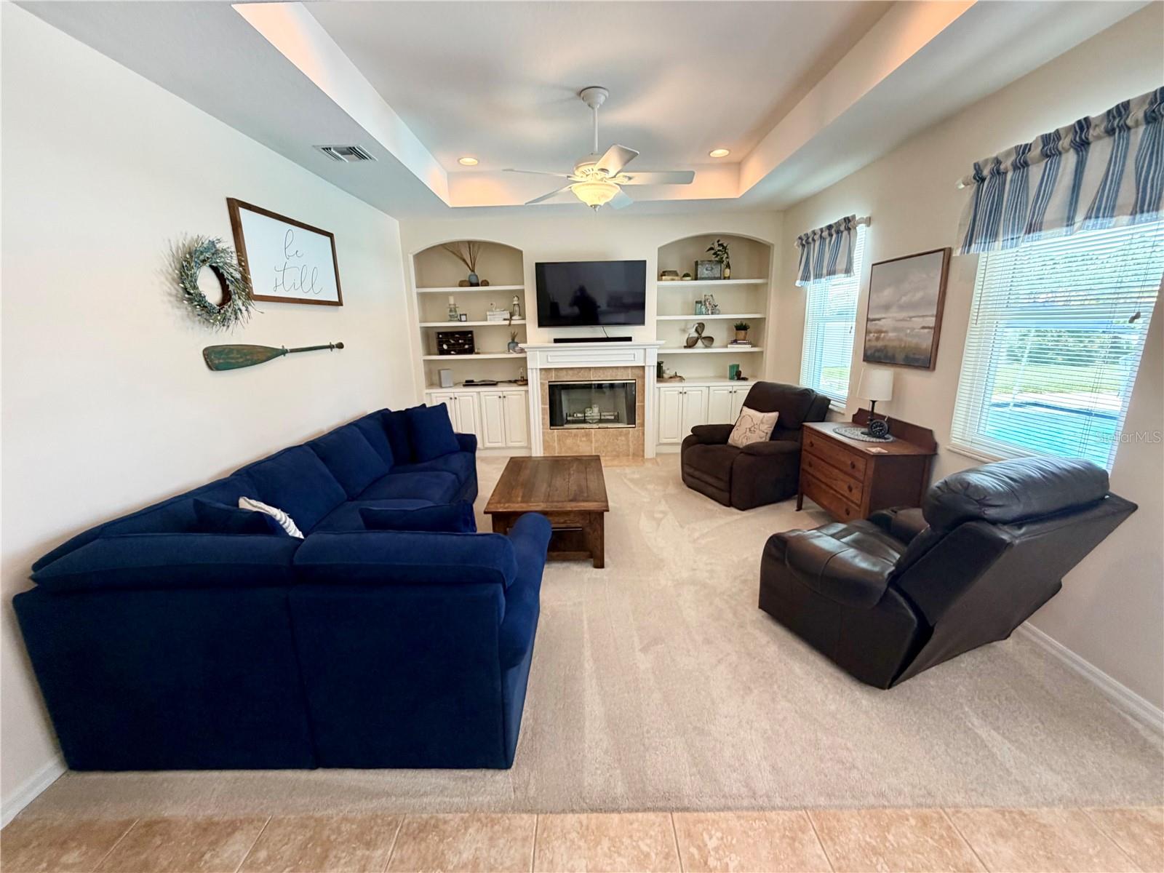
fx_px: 471
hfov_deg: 102.1
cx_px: 582
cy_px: 436
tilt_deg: -12.1
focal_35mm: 14
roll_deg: +1.9
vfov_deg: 85.7
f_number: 2.2
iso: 200
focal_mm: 2.22
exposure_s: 1/60
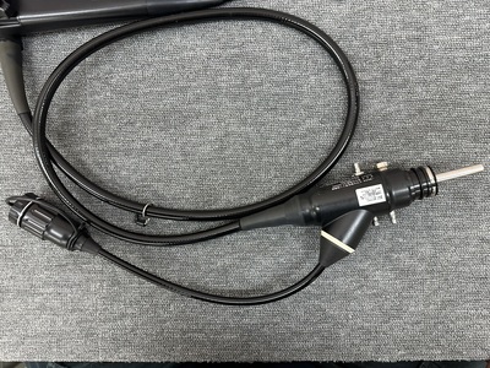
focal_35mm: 24
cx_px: 245
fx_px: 340
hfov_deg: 71.6
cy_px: 184
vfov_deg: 56.8
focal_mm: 6.86
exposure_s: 1/120
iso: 200
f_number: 1.78
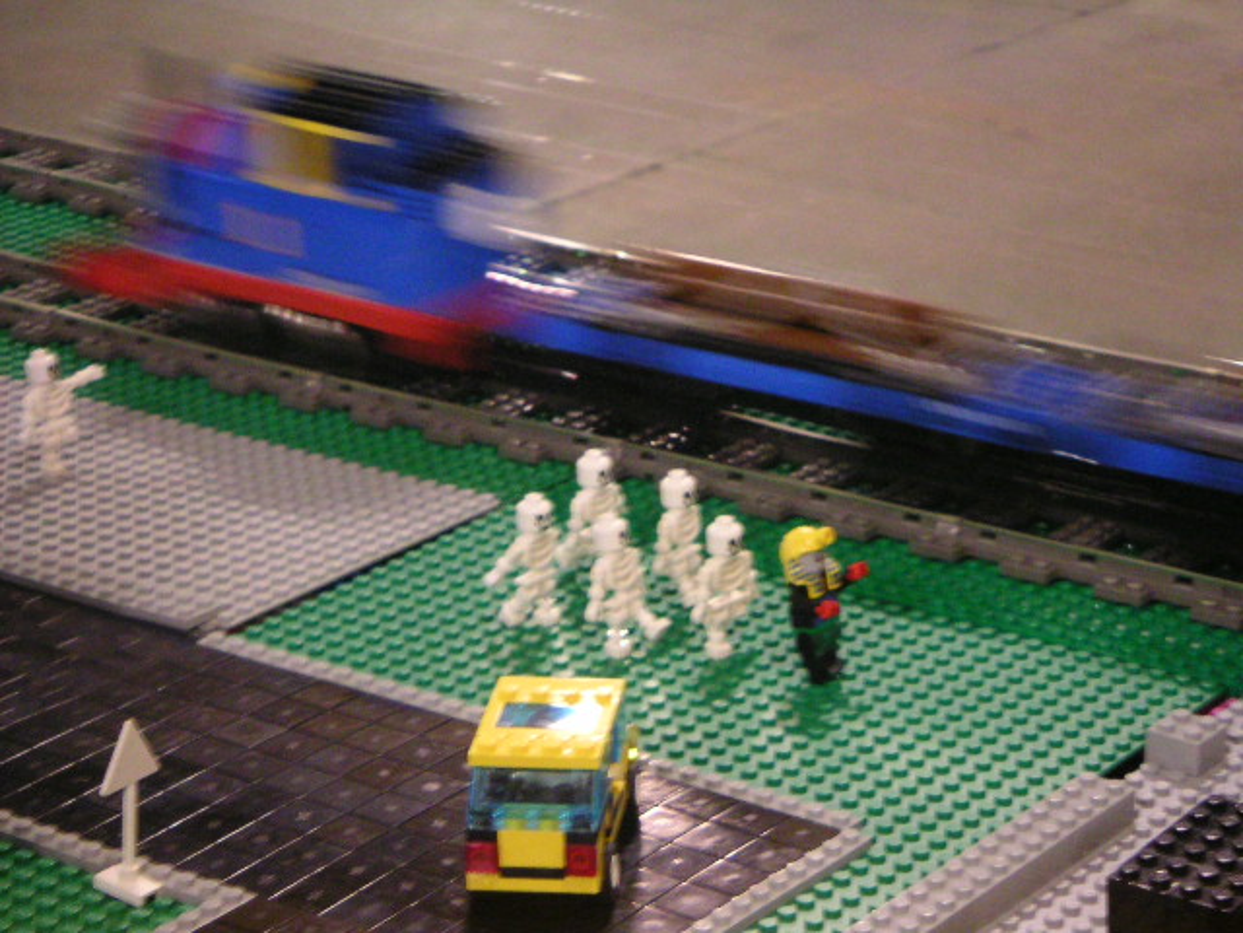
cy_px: 466
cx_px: 622
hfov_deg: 18.7
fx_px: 3770
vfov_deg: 14.1
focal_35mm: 105
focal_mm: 13.7
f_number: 3.7
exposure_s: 1/20
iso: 400
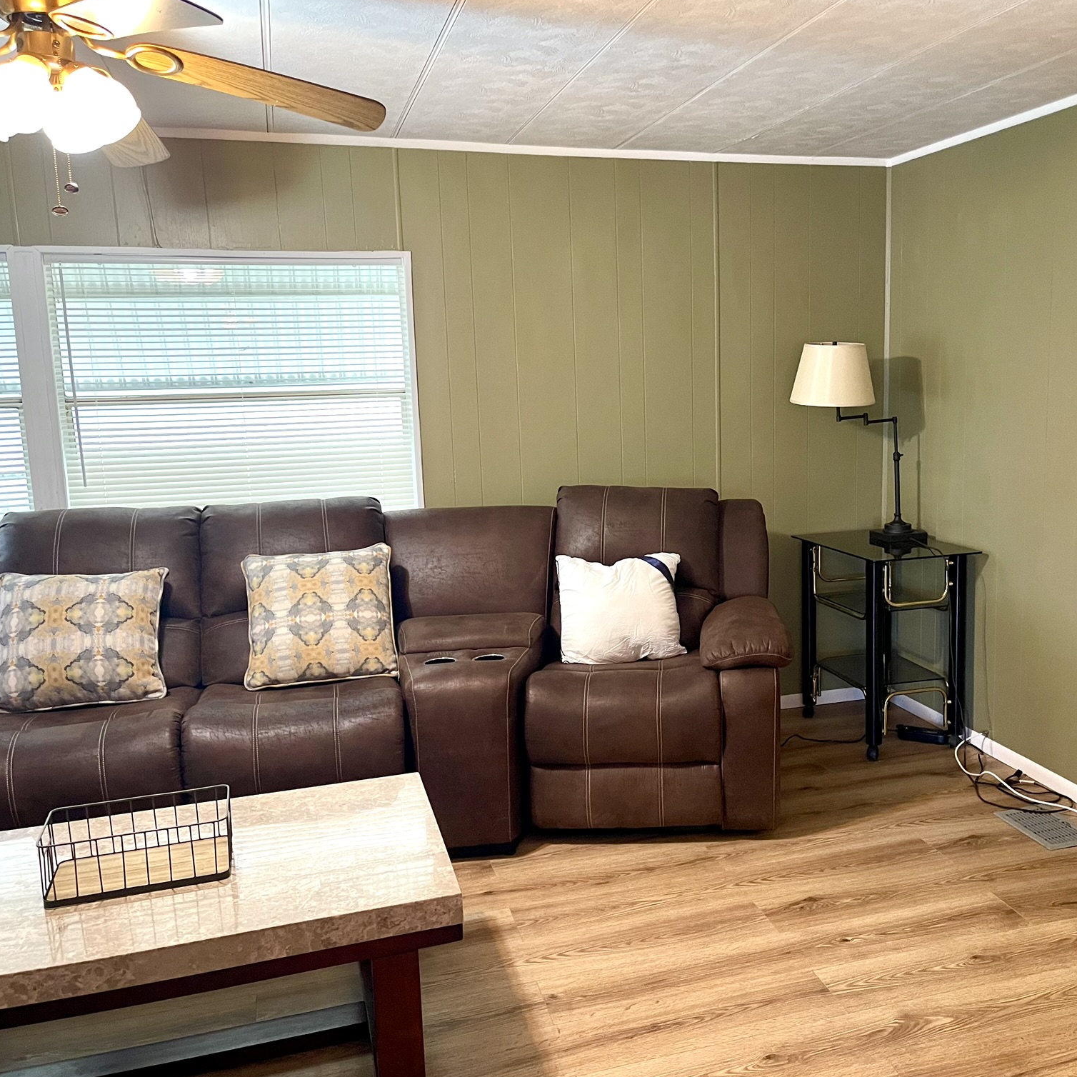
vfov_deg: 54.0
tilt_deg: -4.7
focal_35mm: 30
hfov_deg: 53.6
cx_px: 658
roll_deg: -0.7
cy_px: 543
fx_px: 1056
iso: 320
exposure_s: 1/60
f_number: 1.6
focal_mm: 5.1
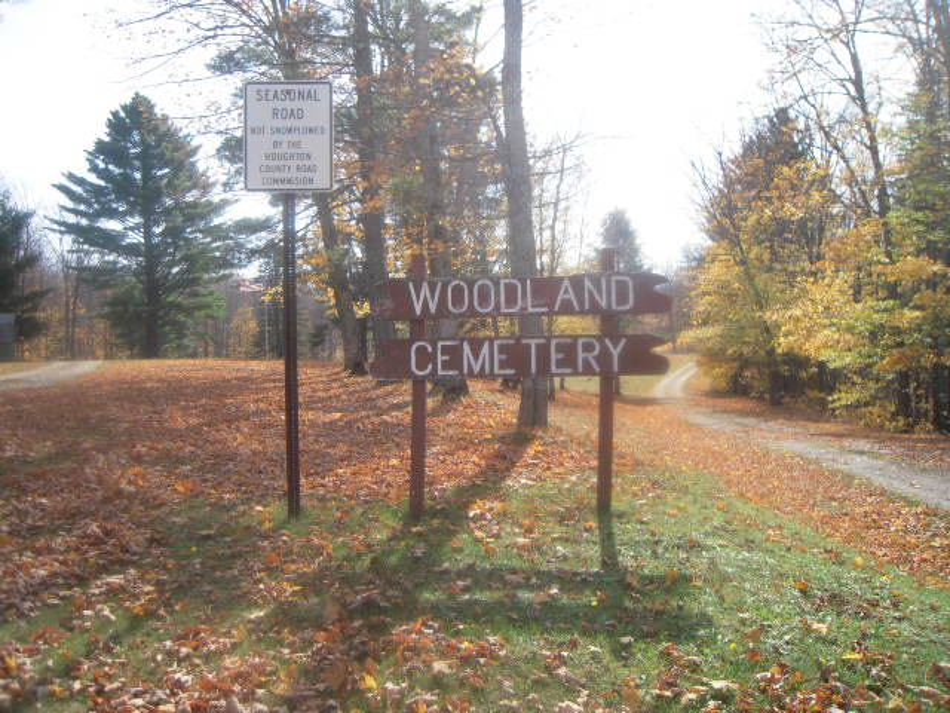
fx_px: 768
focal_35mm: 28
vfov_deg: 49.7
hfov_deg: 63.4
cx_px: 475
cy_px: 356
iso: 100
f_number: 2.7
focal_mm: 5
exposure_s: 1/640
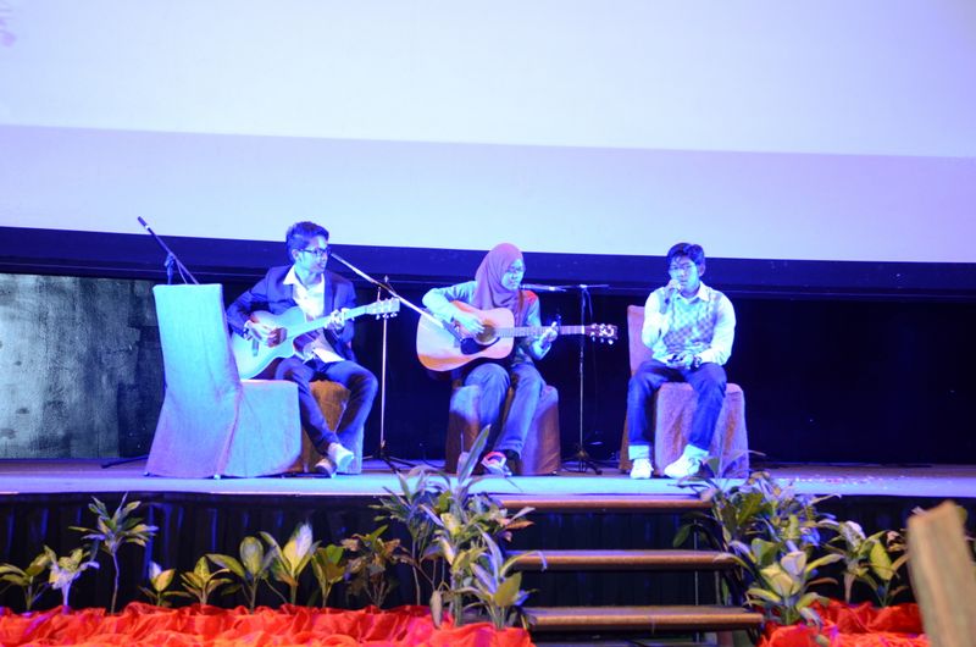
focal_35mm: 82
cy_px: 324
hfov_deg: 24.7
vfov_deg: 16.5
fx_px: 2232
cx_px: 488
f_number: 2.8
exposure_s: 1/60
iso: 1600
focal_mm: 55
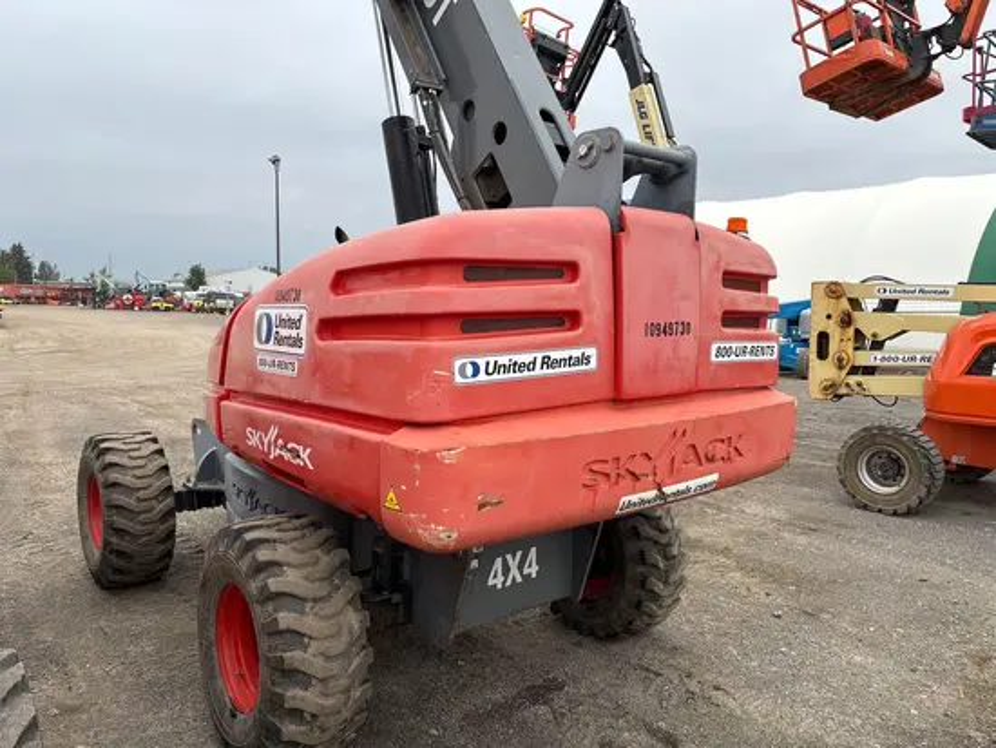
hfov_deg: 67.3
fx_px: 748
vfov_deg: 53.1
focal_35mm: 26
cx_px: 498
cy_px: 374
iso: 50
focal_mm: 5.96
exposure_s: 1/1027
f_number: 1.6
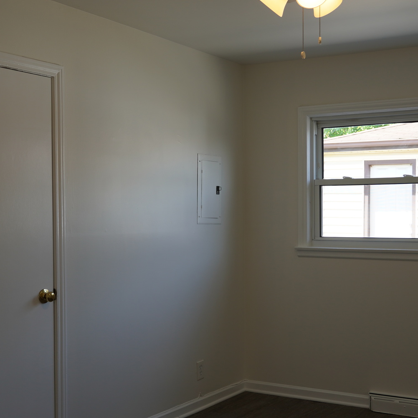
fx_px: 761
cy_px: 223
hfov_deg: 30.6
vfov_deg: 30.7
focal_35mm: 56
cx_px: 253
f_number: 4.5
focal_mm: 27
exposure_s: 1/60
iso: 100
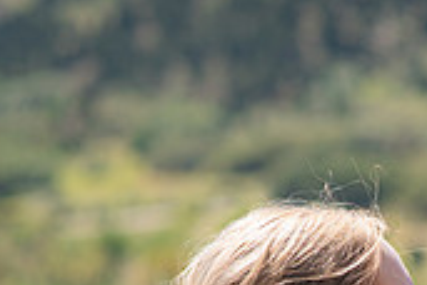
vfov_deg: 4.7
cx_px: 464
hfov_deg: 7.1
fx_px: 3416
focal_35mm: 288
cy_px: 460
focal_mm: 85
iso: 100
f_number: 3.2
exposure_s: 1/800
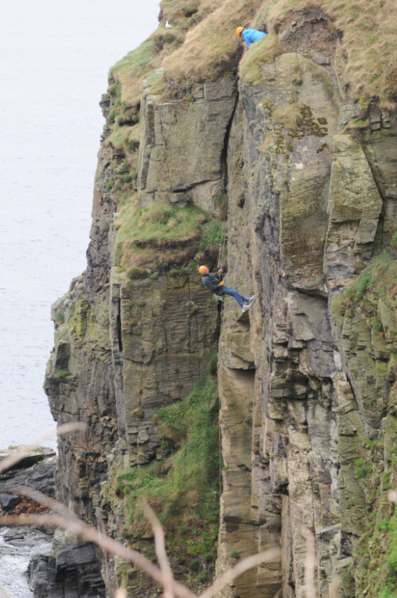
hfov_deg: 8.5
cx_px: 244
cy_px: 253
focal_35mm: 161
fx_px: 2671
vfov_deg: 12.8
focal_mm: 82
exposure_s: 1/160
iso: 400
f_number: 6.3
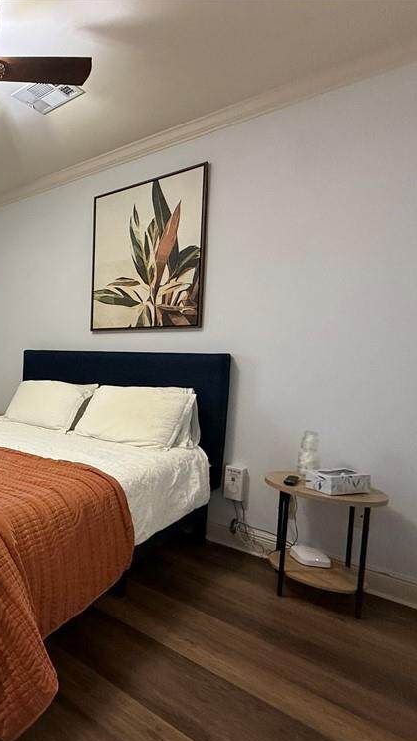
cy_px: 379
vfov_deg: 83.8
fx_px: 413
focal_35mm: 21
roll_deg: -1.7
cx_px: -45
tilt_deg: -4.3
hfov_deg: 42.0
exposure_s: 1/60
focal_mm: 2.22
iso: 400
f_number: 2.2
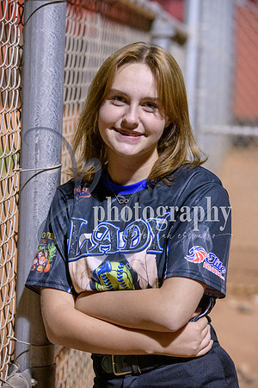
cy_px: 194
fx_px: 1182
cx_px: 129
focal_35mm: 110
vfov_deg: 18.6
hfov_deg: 12.5
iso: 4000
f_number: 5
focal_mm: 110
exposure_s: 1/250
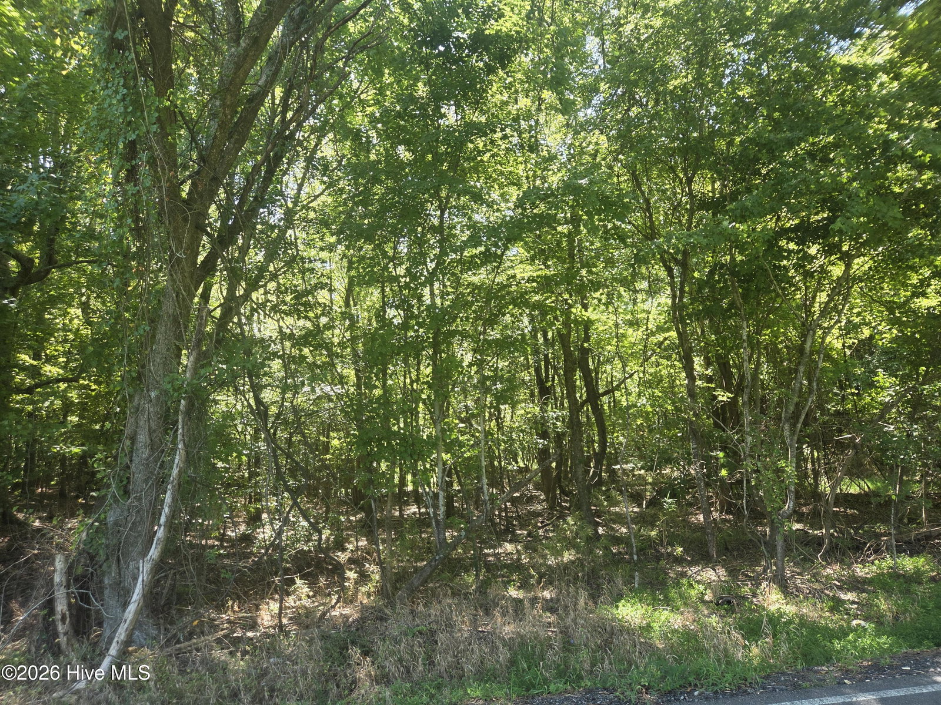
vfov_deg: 58.9
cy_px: 352
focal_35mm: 23
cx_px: 470
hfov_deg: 73.9
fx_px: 625
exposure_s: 1/180
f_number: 1.8
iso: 100
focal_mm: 5.4
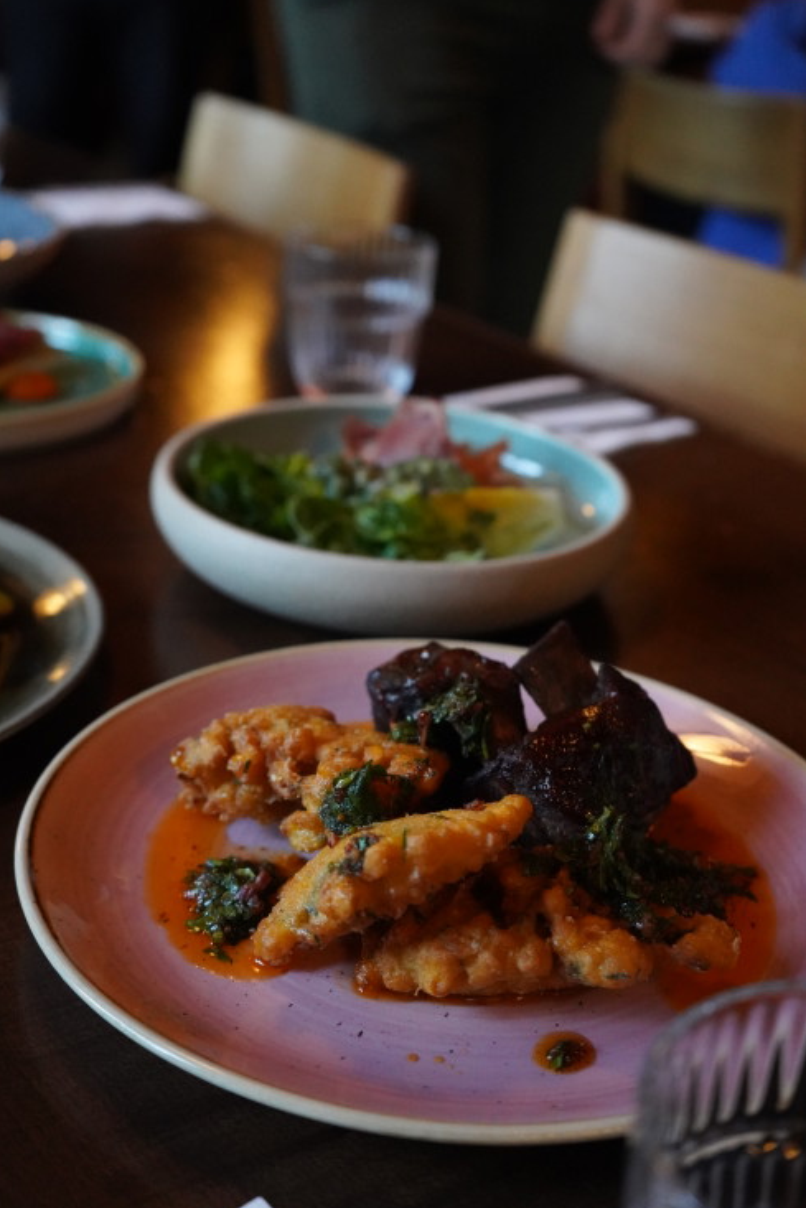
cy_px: 598
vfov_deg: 43.6
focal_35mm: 45
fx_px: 1510
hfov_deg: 29.9
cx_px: 397
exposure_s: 1/400
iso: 12800
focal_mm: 44
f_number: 4.5
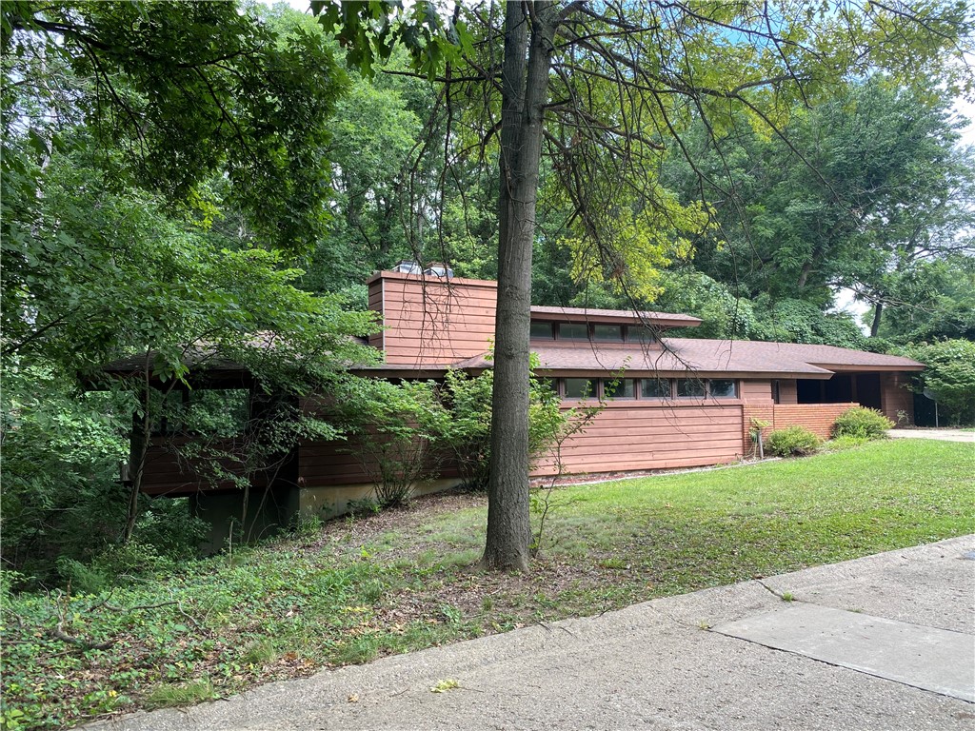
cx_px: 488
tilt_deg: +2.9
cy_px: 366
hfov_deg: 67.3
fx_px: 732
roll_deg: +0.2
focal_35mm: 26
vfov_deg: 53.1
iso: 32
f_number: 1.8
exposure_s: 1/312
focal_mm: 4.25
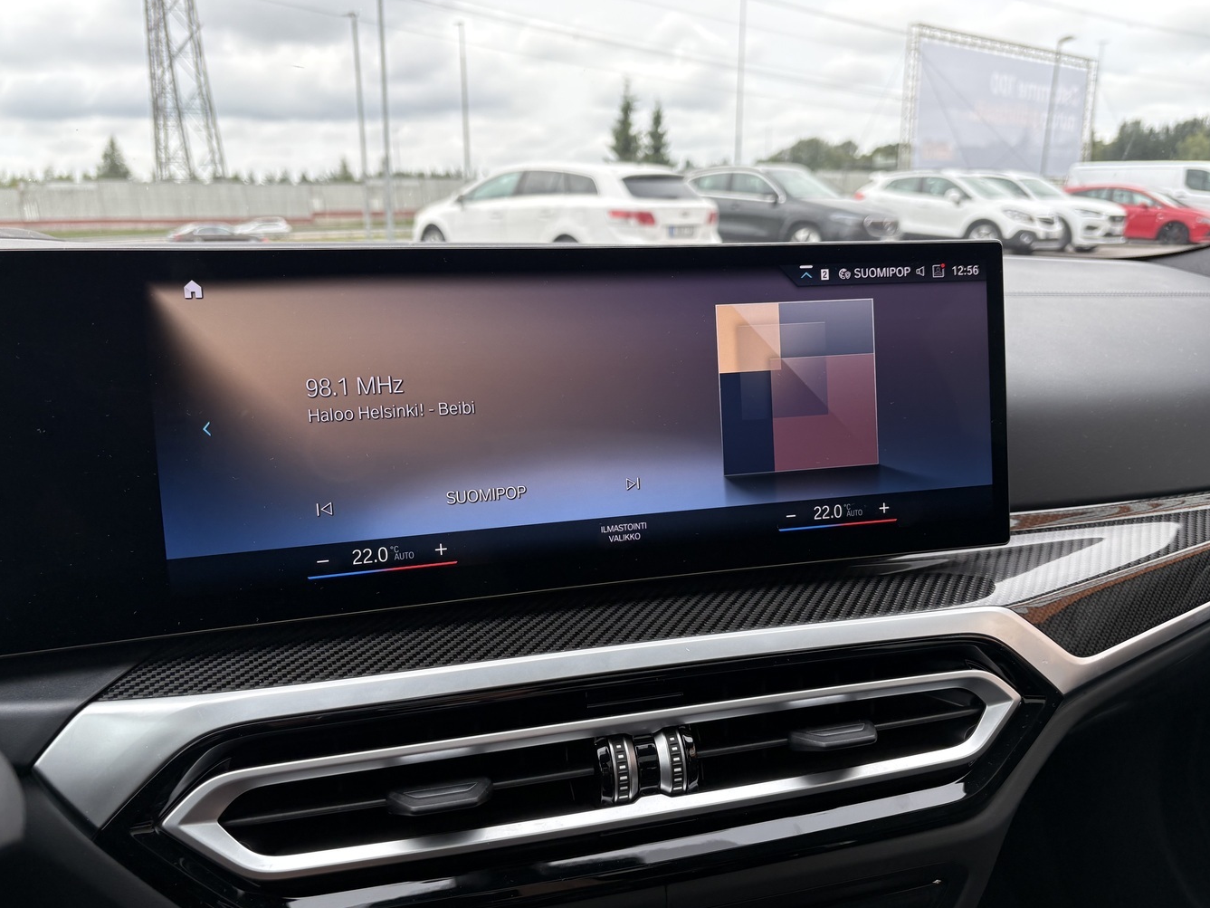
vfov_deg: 49.7
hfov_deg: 63.4
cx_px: 634
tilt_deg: -14.7
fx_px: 979
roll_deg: +0.9
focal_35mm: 28
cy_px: 486
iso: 64
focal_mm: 5.96
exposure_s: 1/654
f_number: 1.6
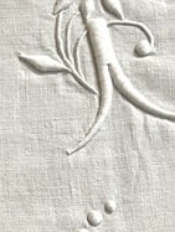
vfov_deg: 12.9
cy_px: 386
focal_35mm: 142
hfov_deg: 9.2
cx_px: -271
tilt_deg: -78.3
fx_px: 954
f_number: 1.6
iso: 64
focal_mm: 4.2
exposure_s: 1/50
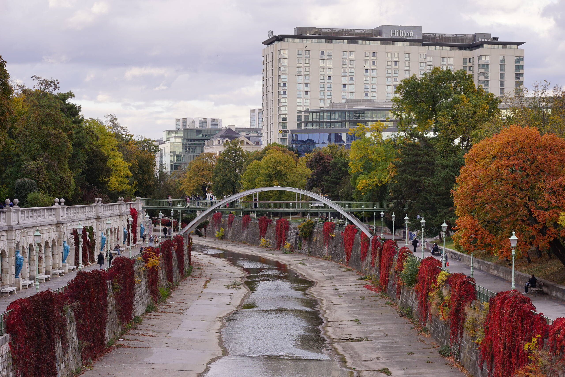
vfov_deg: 15.5
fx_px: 1381
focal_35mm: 88
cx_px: 282
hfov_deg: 23.1
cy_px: 188
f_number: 11
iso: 320
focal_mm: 88
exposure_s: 1/100
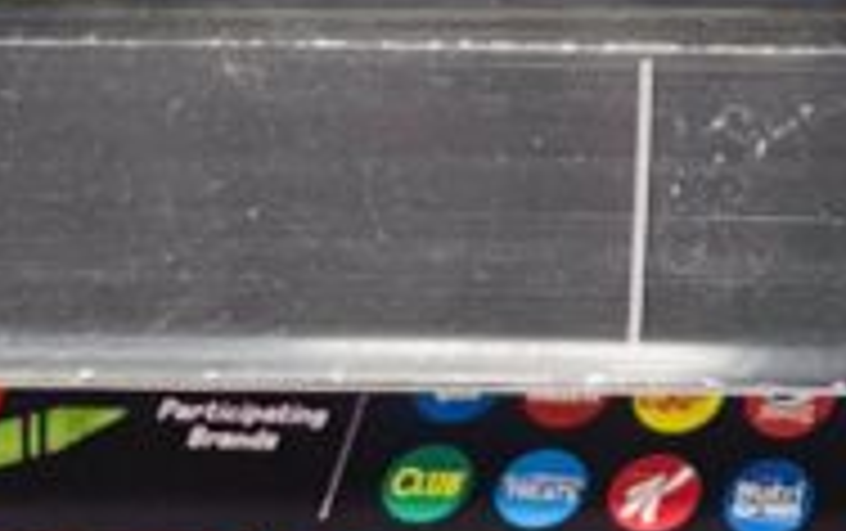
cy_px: -918
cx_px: 1426
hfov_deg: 12.9
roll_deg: -1.1
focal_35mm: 150
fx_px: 3463
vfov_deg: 7.9
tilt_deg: -25.1
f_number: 1.6
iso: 160
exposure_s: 1/60
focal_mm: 4.2
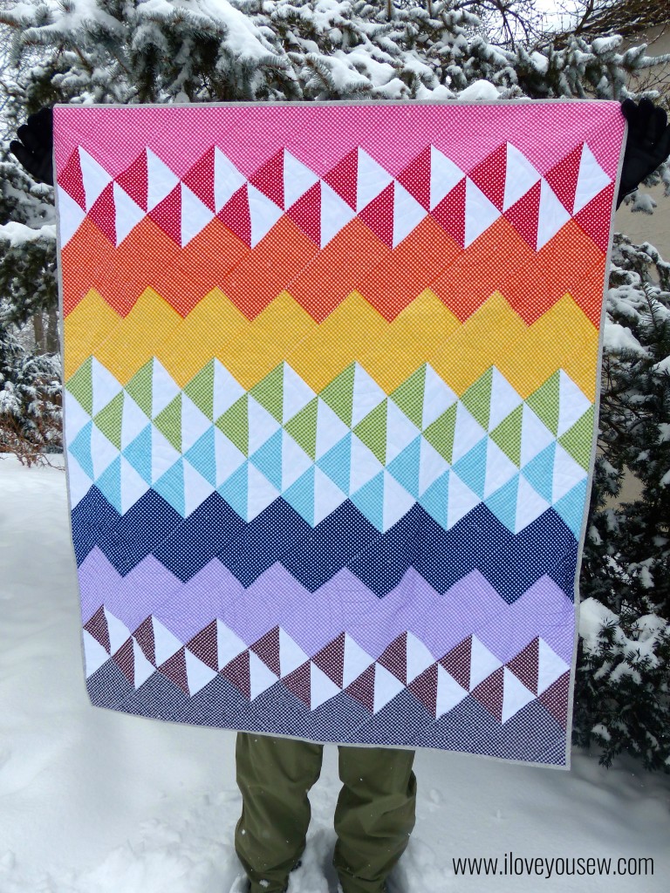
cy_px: 446
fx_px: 645
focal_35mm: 25
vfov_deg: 69.4
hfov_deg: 54.9
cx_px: 335
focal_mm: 4.5
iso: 100
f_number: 2.8
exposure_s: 1/1300
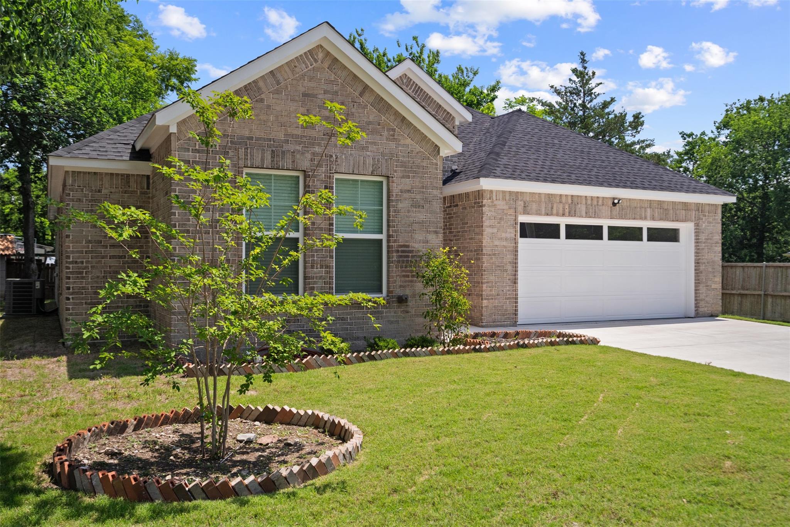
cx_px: 395
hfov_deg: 60.3
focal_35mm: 31
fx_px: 680
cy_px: 264
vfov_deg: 42.3
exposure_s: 1/250
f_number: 7.1
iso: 800
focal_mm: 31
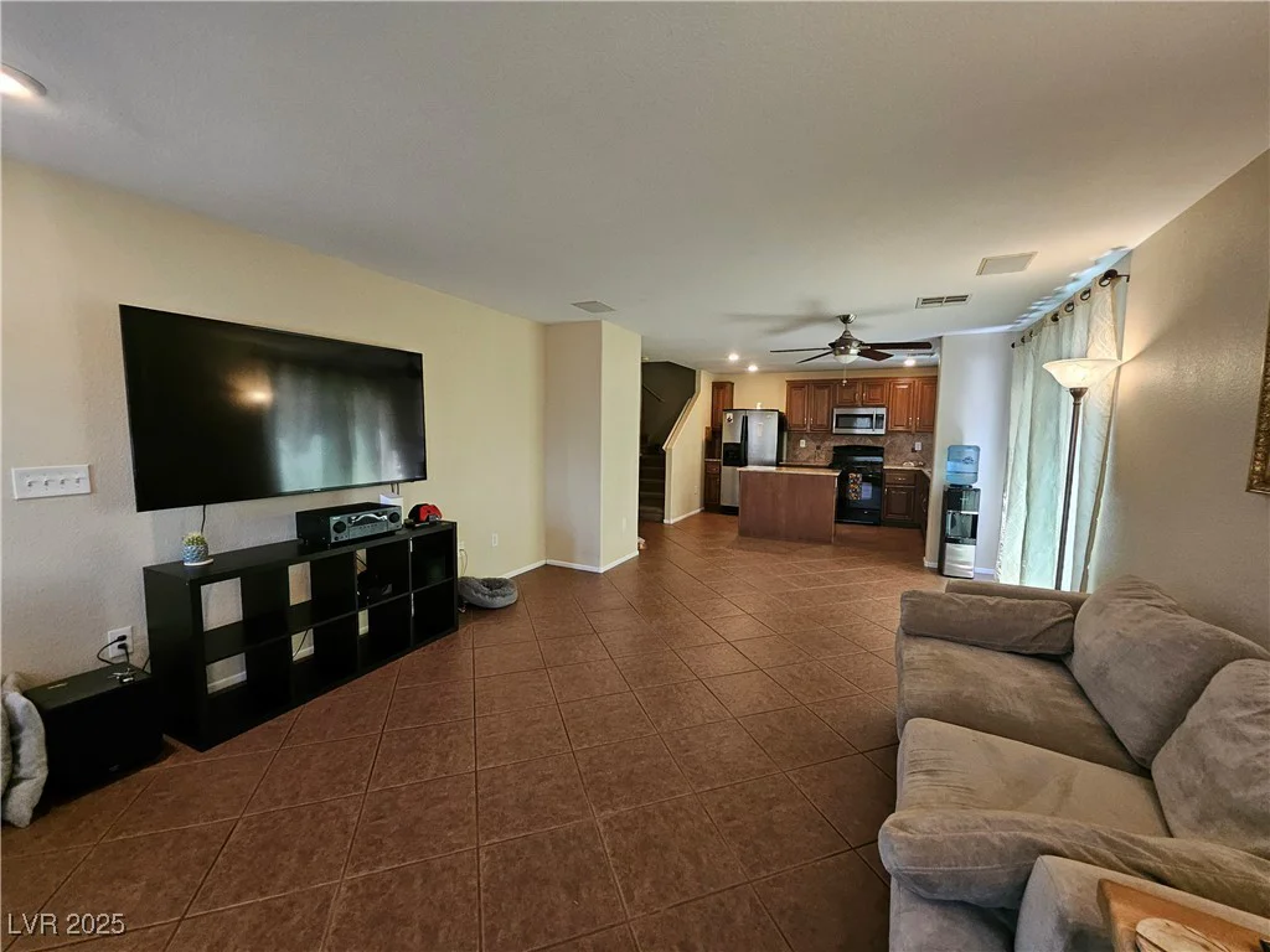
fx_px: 477
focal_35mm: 13
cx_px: 635
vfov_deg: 89.9
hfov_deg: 106.2
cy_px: 476
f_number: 2.2
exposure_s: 1/60
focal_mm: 1.74
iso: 200
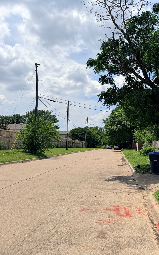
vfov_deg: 56.7
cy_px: 128
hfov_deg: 35.7
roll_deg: +0.2
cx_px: 134
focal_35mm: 34
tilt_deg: +2.2
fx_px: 236
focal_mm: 6.76
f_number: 1.78
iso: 80
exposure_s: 1/9091
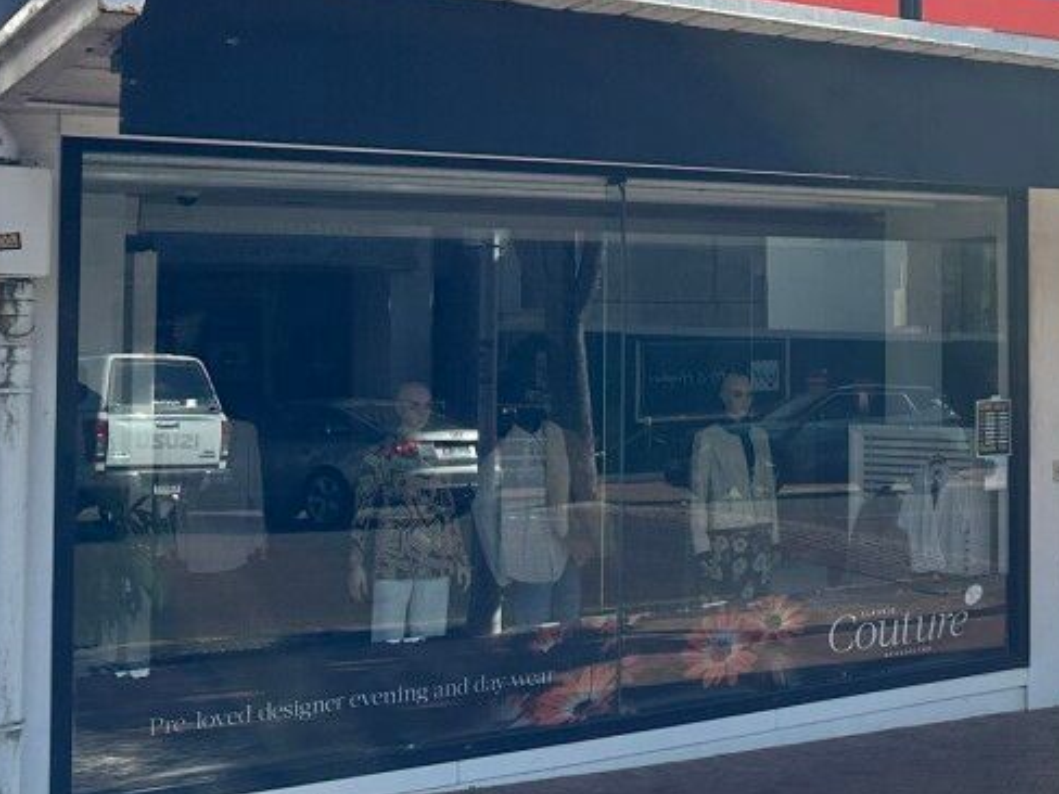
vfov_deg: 24.6
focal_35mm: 59
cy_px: 226
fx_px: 1805
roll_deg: +1.5
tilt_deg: +6.5
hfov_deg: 29.4
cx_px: 1174
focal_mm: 6.86
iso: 80
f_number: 1.78
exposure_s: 1/2967
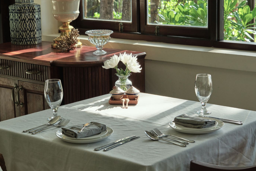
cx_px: 154
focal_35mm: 81
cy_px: 80
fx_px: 576
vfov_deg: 16.9
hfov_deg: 25.0
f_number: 5.6
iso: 160
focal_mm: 37.6
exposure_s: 1/125
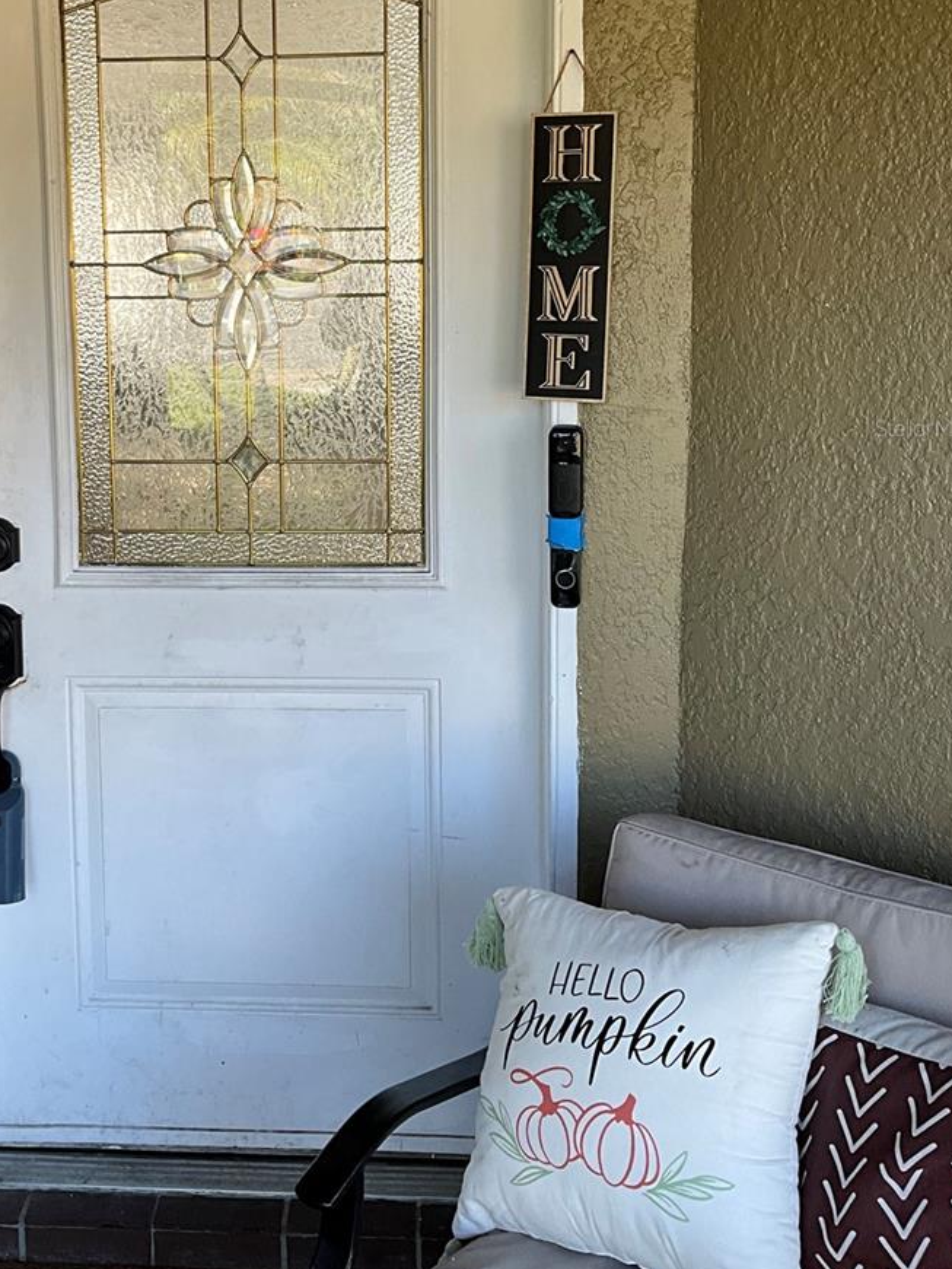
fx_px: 1466
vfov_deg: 46.1
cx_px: 322
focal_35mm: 40
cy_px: 427
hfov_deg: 35.6
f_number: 1.8
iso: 32
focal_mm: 3
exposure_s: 1/122
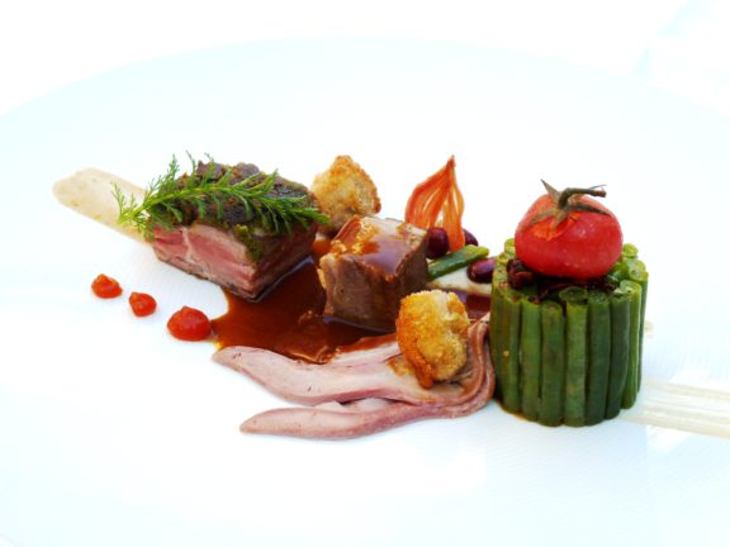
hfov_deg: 29.0
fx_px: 1413
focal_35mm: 67
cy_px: 274
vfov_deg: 21.9
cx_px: 365
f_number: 4.1
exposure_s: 1/160
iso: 80
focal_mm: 11
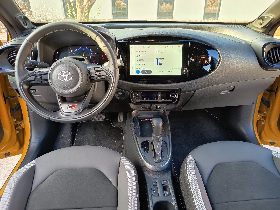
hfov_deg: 71.6
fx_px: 194
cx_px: 140
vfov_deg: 56.8
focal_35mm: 24
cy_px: 105
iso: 382
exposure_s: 1/50
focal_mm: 5.24
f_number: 1.7
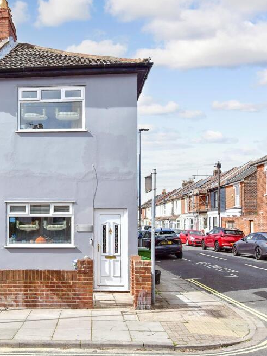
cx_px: 23
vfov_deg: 55.3
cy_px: 173
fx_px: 339
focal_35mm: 33
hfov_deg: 39.6
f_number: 8
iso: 400
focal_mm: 15
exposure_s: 1/800
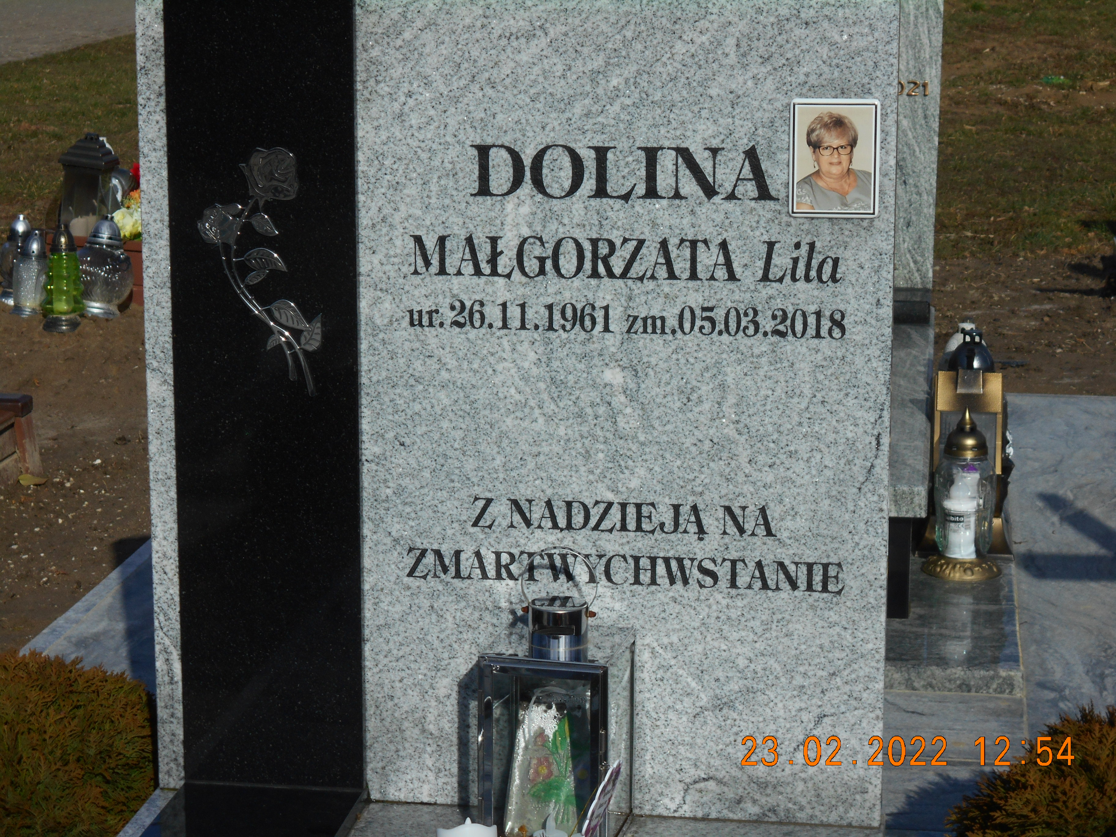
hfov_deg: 22.8
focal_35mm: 86
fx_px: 2773
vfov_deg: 17.2
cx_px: 558
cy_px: 418
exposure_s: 1/800
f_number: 6.3
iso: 80
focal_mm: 15.4
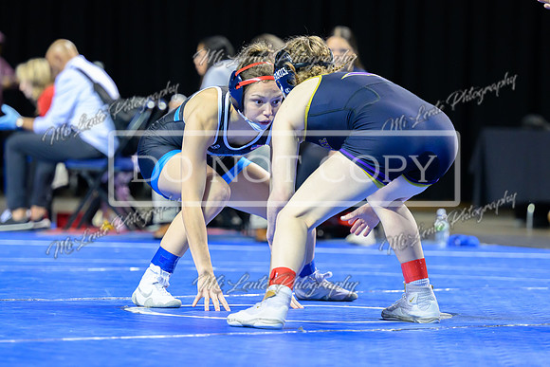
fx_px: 3204
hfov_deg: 9.8
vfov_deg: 6.6
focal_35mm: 210
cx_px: 246
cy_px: 173
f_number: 2.8
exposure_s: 1/800
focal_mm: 145
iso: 3200
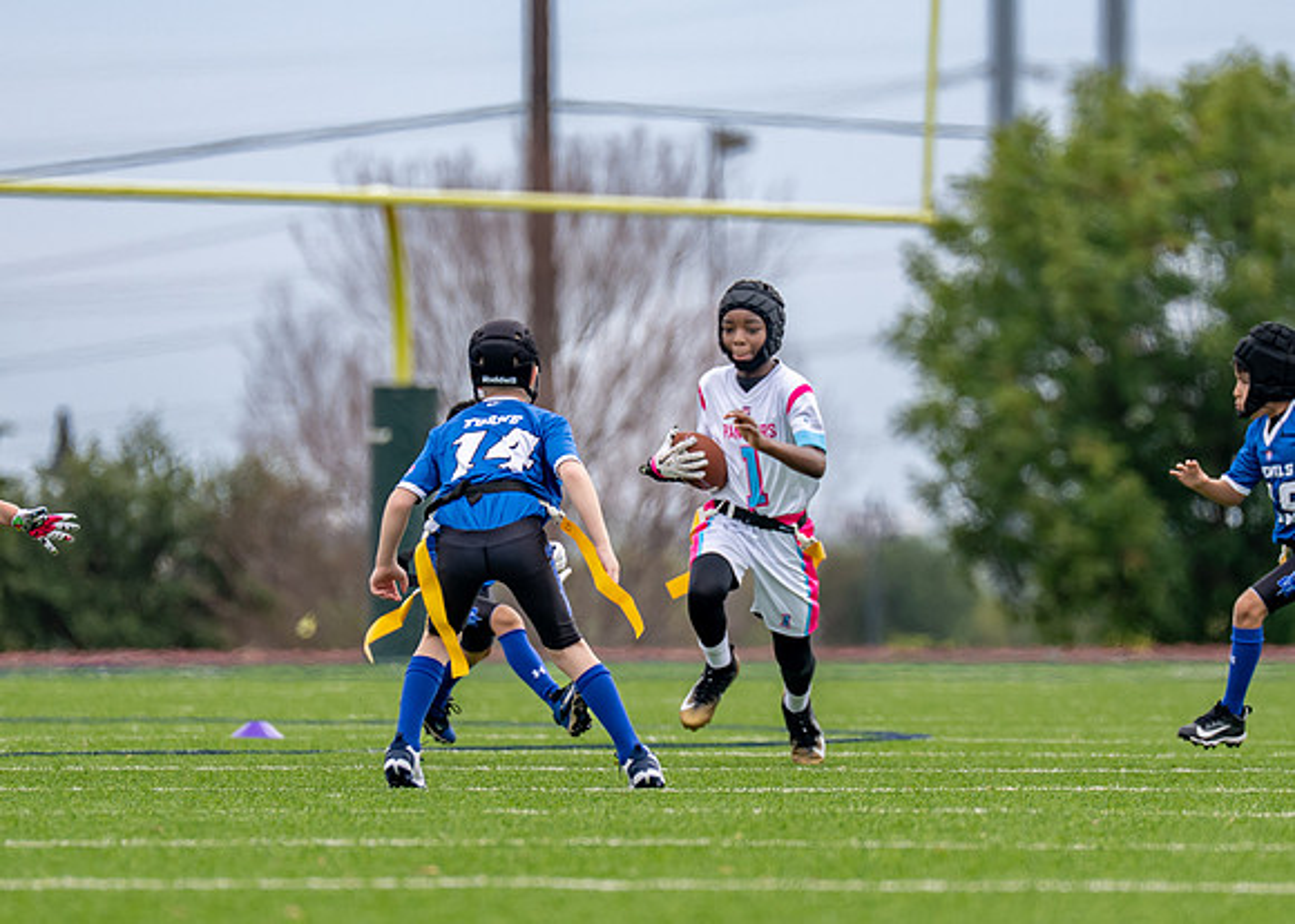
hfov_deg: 4.0
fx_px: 18323
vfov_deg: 2.9
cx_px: 787
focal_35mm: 498
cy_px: 566
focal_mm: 200
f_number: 2.8
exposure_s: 1/2000
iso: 125
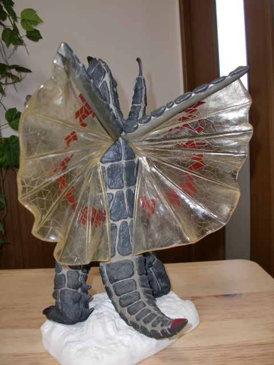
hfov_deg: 39.7
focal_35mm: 36
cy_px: 182
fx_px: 380
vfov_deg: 51.4
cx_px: 137
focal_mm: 6.3
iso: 125
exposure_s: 1/40
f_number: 2.8
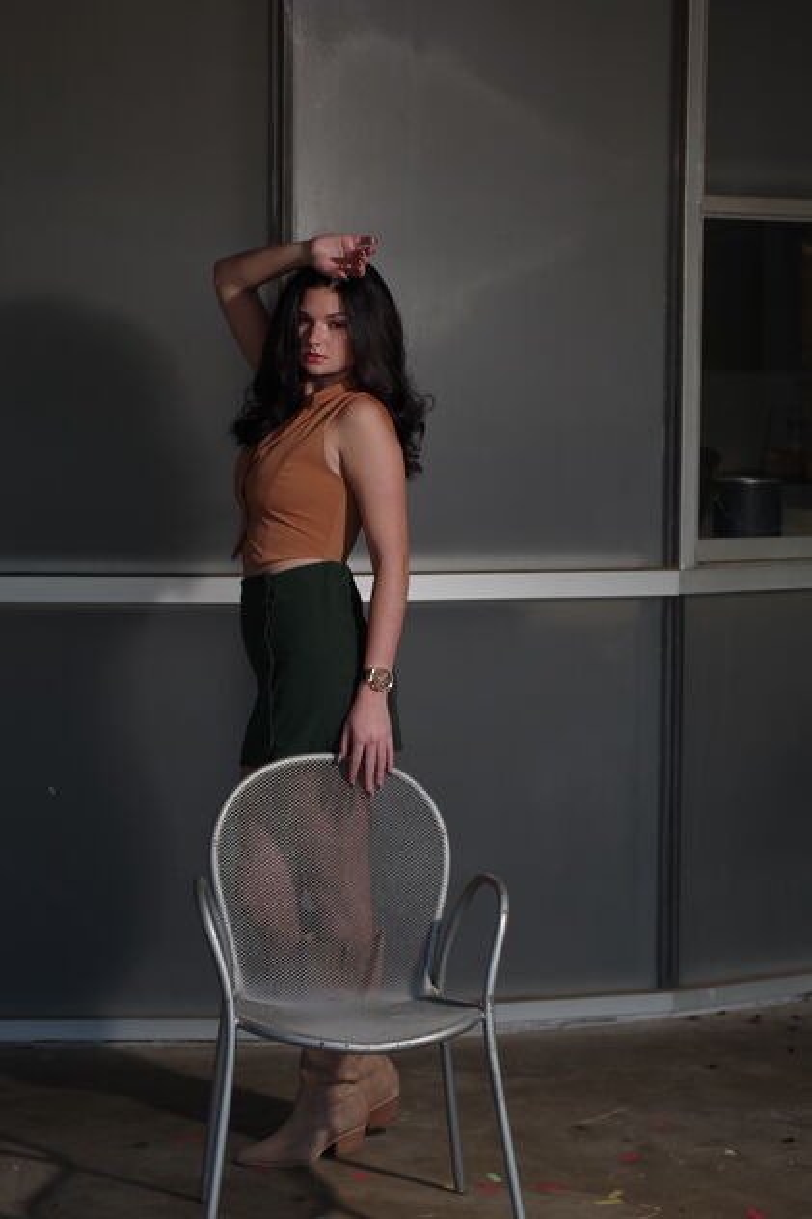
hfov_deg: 17.9
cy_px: 610
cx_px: 406
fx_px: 2573
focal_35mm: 76
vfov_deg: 26.7
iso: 100
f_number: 2.8
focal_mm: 50
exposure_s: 1/400
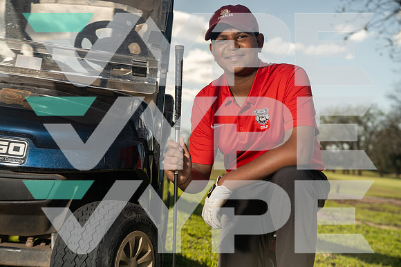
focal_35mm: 63
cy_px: 134
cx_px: 200
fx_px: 702
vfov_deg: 21.6
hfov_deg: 31.9
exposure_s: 1/200
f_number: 4.5
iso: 500
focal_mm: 63
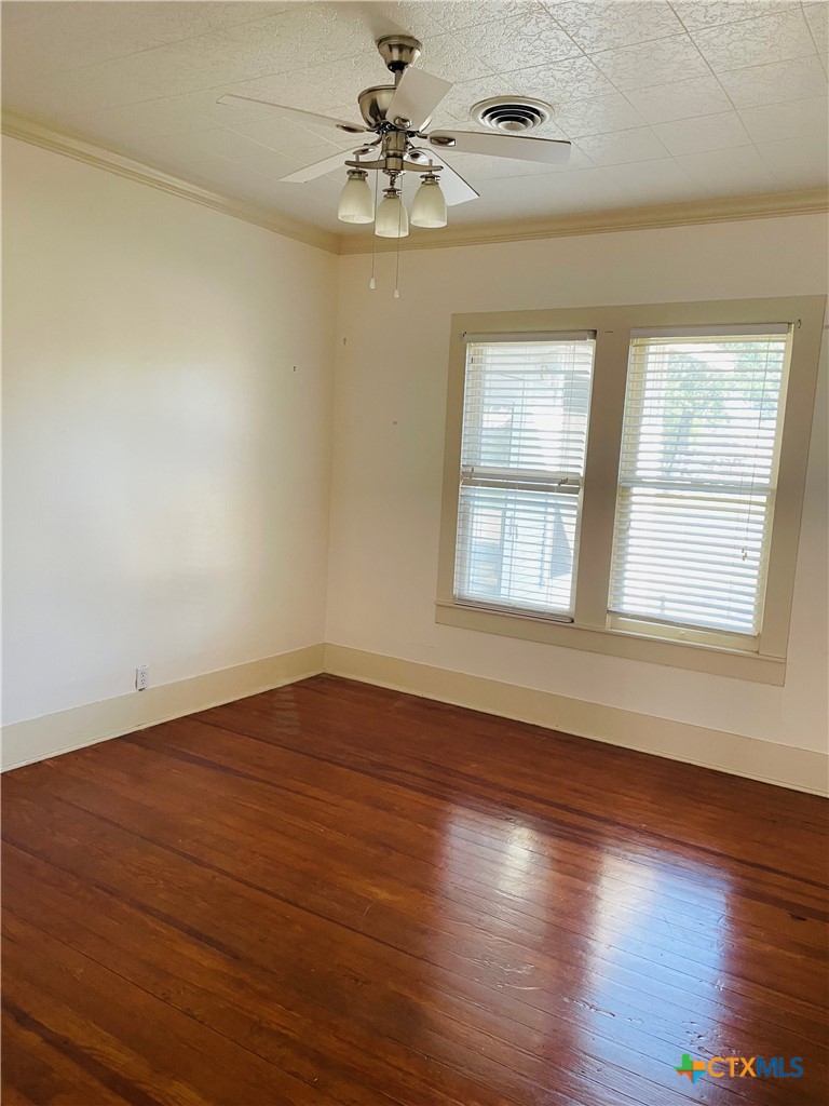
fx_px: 830
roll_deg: -4.3
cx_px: 414
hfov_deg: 53.1
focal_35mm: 26
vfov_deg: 67.3
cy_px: 553
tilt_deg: -5.9
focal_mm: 4.2
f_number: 1.6
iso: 125
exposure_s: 1/60
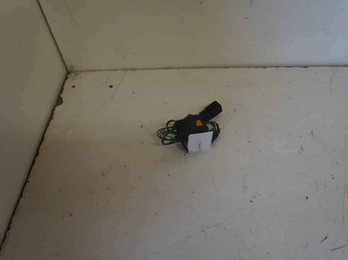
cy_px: 130
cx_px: 188
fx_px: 347
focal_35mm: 35
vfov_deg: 41.2
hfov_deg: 53.2
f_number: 4
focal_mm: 21
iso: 400
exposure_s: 1/60
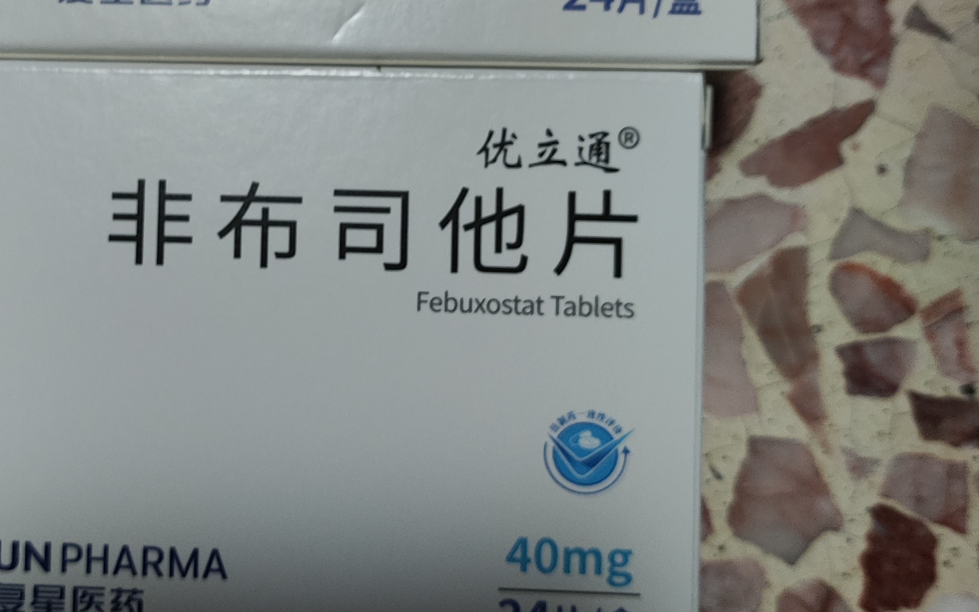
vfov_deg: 26.1
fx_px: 1307
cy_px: 189
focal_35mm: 49
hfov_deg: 40.4
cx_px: 310
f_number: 1.8
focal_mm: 4.68
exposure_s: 1/33.3
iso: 525
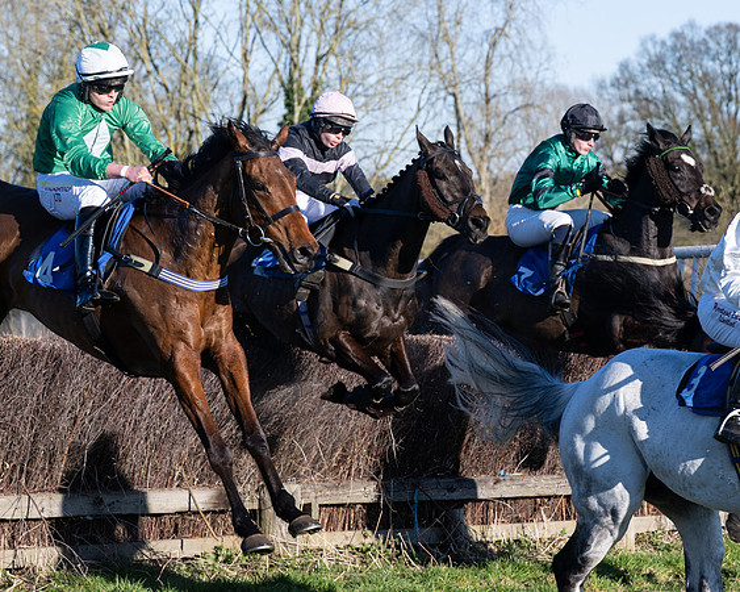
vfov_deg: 10.9
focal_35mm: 142
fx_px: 3098
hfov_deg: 13.6
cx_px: 531
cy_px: 354
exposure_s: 1/1600
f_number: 4
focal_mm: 70
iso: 200
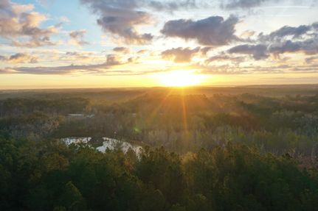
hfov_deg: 65.5
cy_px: 106
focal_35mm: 28
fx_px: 247
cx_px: 159
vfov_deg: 46.4
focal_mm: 10.26
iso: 100
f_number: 4.5
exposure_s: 1/200
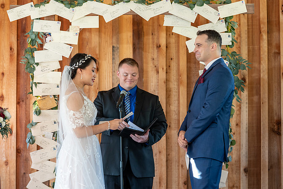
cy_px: 91
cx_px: 146
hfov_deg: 21.4
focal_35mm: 95
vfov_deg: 14.4
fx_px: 747
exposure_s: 1/200
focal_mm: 92
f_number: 4
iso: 2000
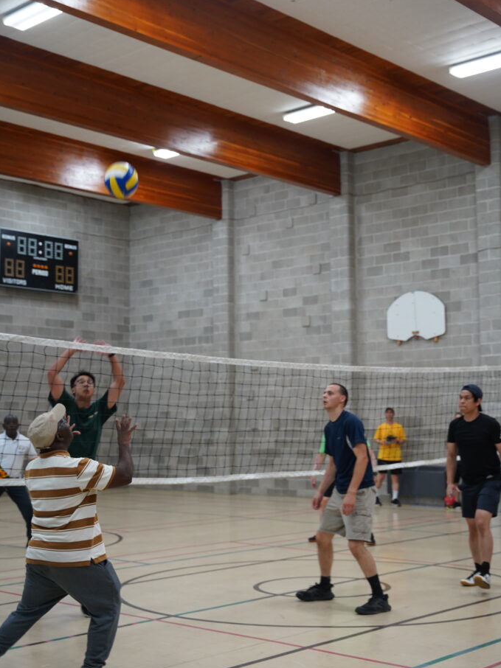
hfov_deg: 28.8
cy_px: 328
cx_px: 250
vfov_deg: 37.8
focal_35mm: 51
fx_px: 976
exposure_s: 1/160
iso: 1600
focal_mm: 46.5
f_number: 3.5
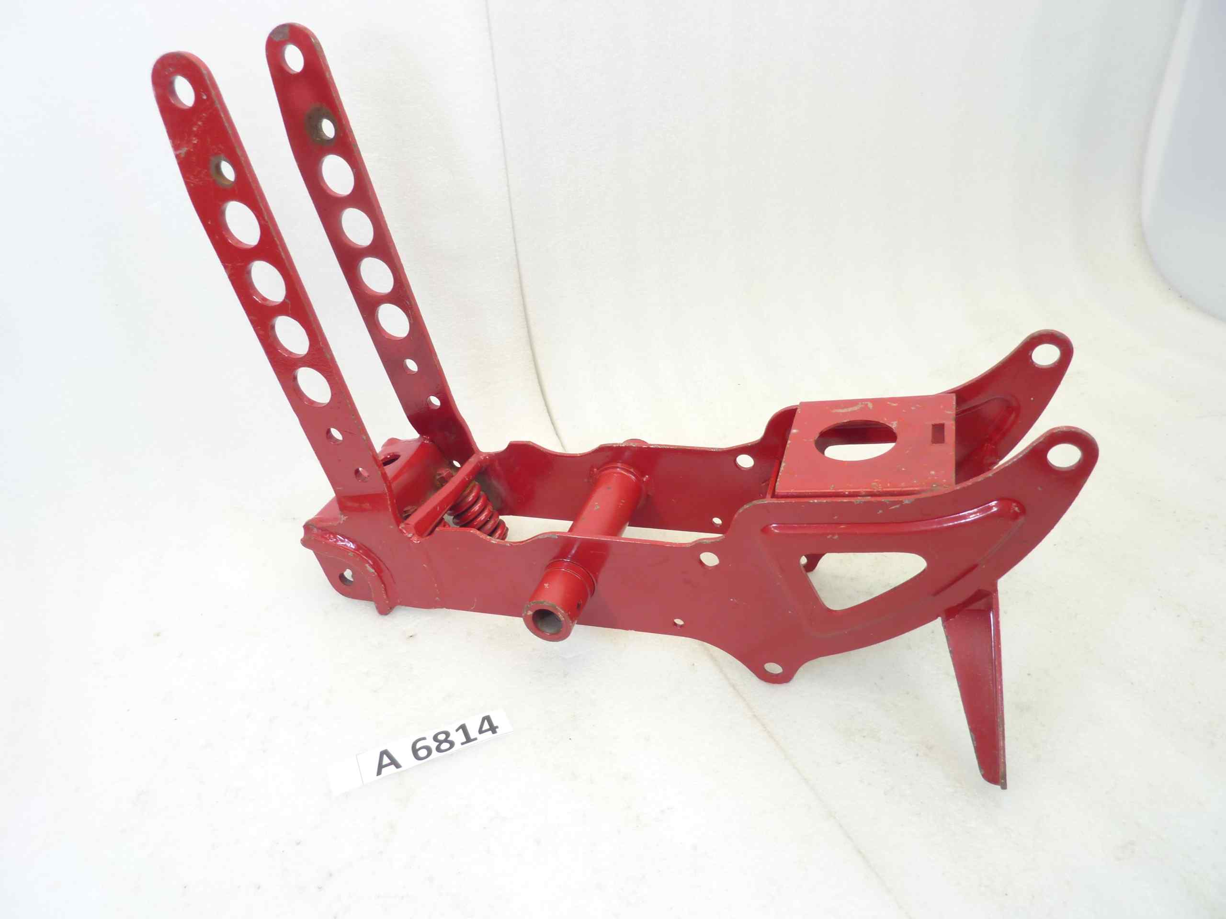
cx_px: 613
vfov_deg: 54.9
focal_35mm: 25
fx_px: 885
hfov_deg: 69.4
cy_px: 460
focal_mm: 4.1
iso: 80
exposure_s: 1/20
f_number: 3.3
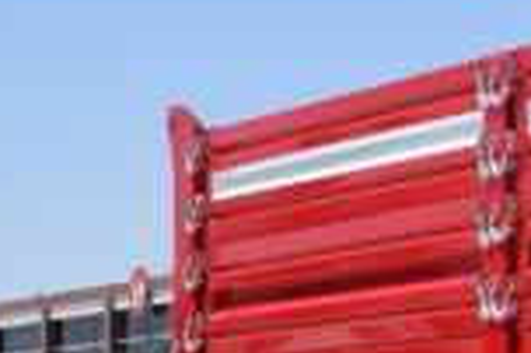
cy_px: 414
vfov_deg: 5.4
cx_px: 1076
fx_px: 3733
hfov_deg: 7.8
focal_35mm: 253
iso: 200
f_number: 10
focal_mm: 25
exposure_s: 1/400
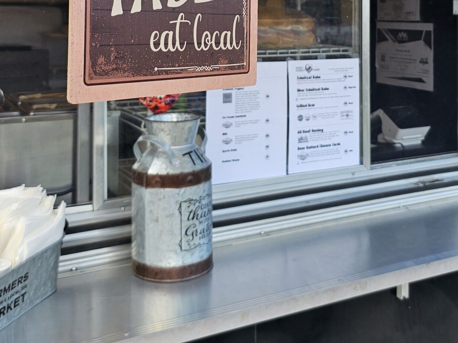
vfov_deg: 28.8
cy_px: 18
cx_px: 280
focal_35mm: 48
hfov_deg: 39.5
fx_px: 635
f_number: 1.7
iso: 12
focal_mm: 6.3
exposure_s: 1/180
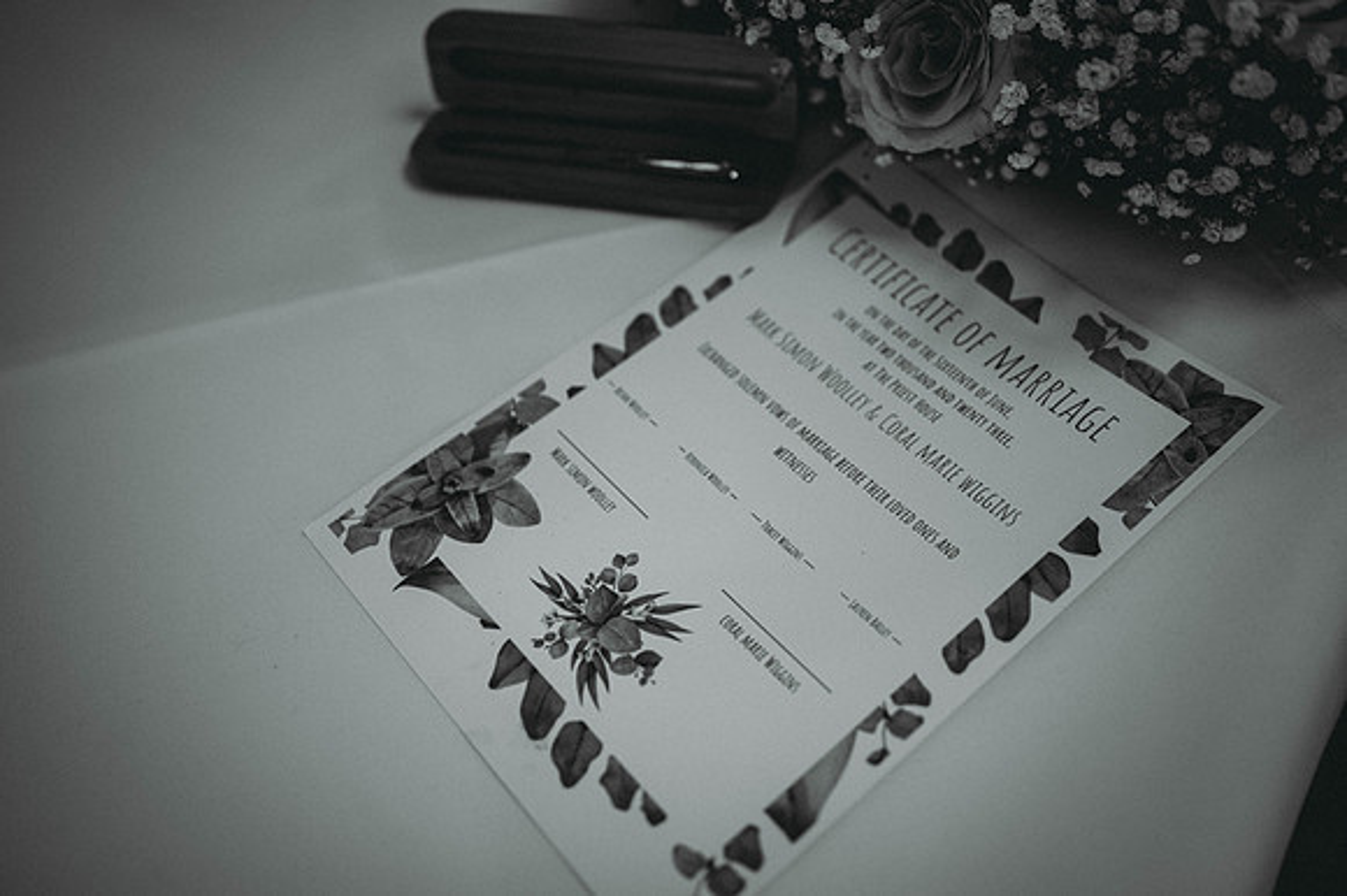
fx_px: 1309
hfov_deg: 54.5
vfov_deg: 37.8
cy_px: 448
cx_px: 674
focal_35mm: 35
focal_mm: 35
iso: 140
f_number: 1.8
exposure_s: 1/200
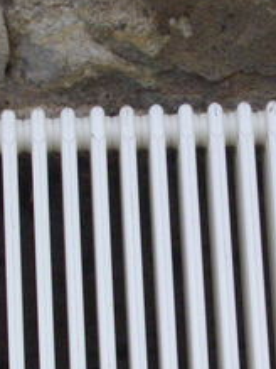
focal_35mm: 169
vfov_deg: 11.6
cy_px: 345
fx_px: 1798
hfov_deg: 8.8
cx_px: 204
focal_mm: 6.2
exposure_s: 1/400
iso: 100
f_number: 2.8
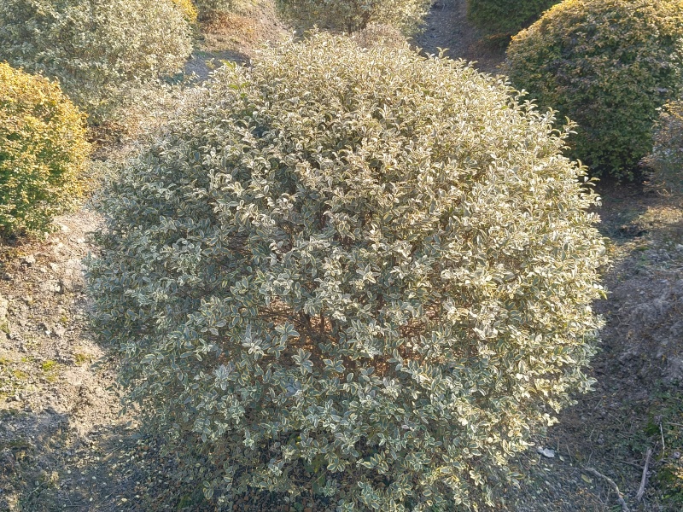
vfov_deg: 37.7
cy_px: 256
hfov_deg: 49.0
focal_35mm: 38
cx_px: 342
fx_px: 750
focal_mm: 4.84
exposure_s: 1/704
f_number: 1.8
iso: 80
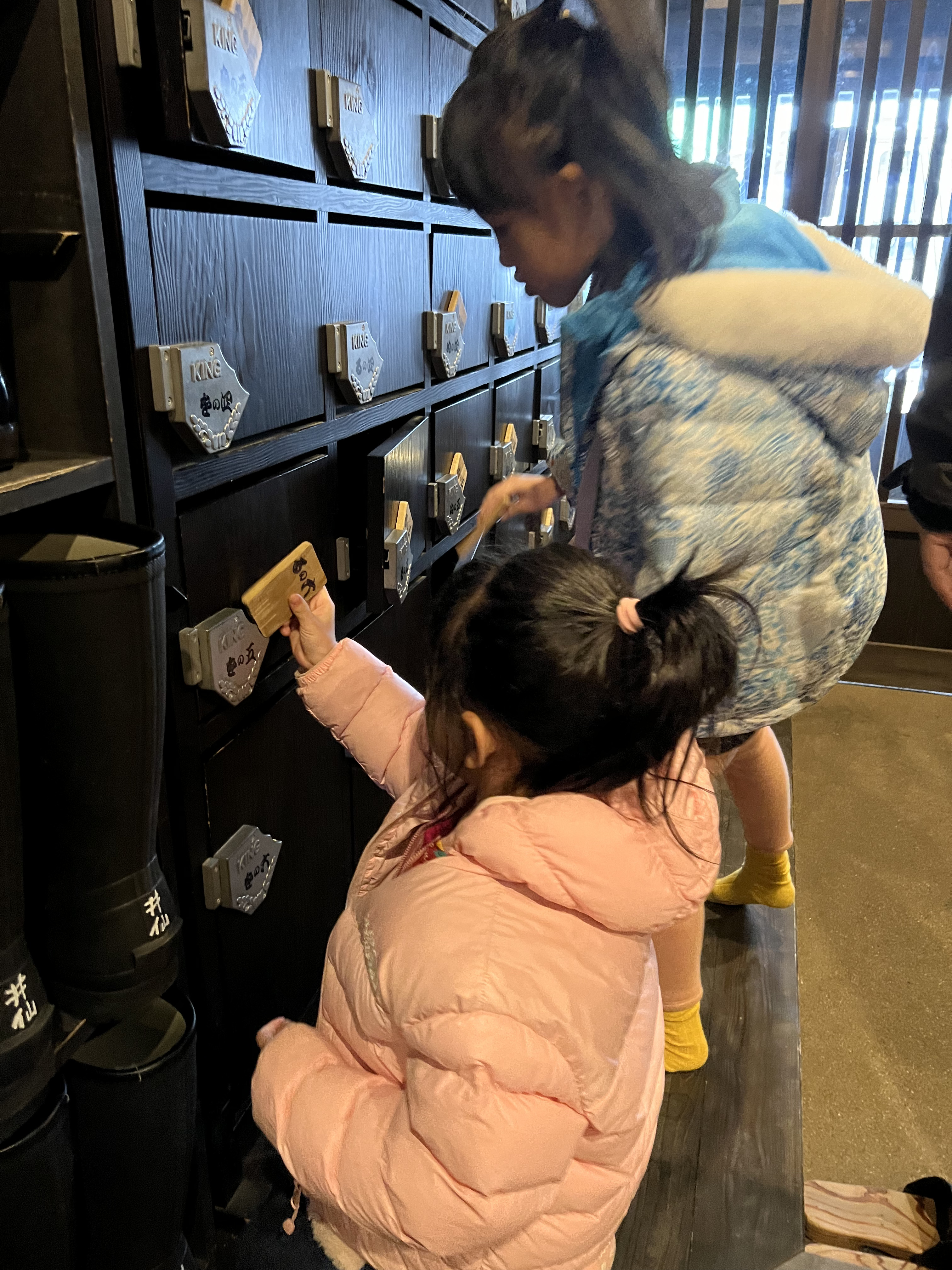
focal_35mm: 26
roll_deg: +0.3
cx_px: 476
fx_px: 953
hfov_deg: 53.1
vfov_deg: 67.3
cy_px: 635
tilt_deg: -21.7
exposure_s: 1/33
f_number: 1.5
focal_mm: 5.7
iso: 640
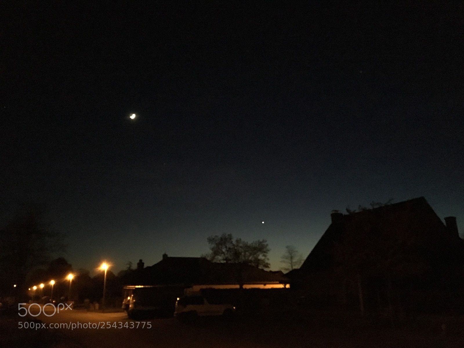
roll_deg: +1.1
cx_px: 232
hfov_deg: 61.7
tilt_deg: +18.7
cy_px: 174
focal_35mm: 29
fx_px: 389
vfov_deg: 48.2
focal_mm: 4.15
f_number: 2.2
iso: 2000
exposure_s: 1/17
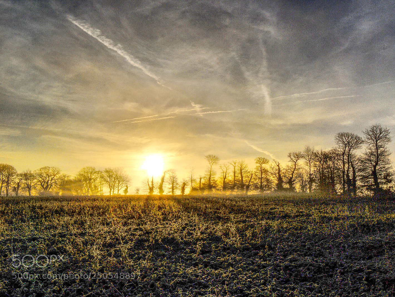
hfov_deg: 51.3
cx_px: 218
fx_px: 411
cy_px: 147
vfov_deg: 39.7
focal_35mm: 36
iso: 100
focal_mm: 22
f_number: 22
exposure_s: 1/500
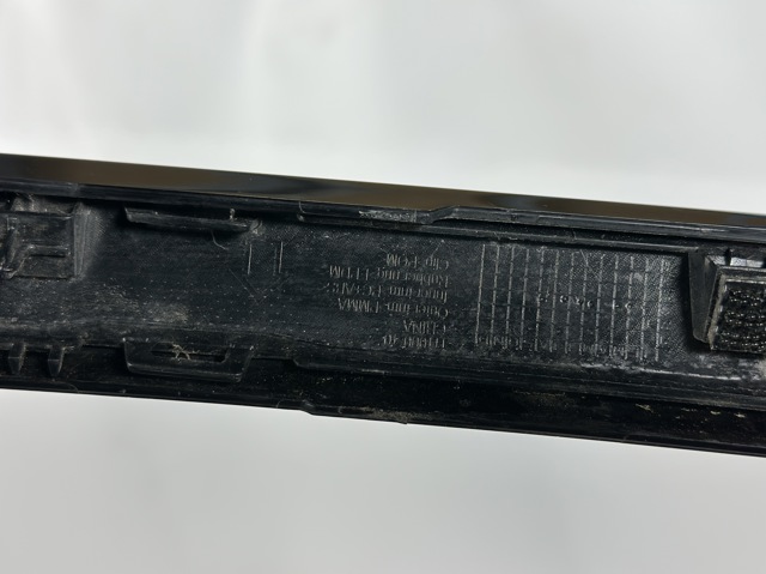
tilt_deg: -16.1
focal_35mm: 48
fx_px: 1061
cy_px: 287
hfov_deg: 39.7
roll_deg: +17.6
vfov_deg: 30.2
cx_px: 383
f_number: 1.78
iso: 100
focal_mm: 6.86
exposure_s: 1/100
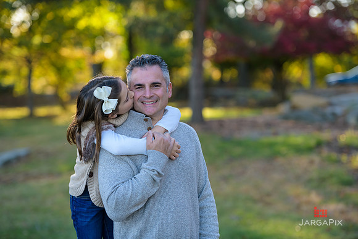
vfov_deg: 11.4
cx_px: 179
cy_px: 120
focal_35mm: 120
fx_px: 1194
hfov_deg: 17.1
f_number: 3.2
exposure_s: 1/320
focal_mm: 120
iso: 200
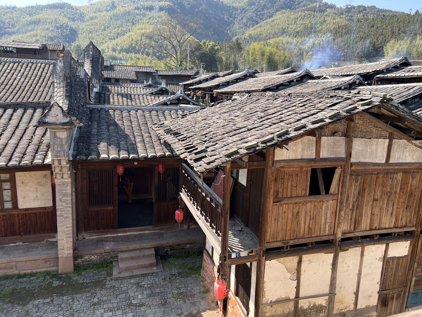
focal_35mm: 26
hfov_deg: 67.3
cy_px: 158
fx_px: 317
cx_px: 211
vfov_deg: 53.1
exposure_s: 1/982
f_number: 1.5
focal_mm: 5.7
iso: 50
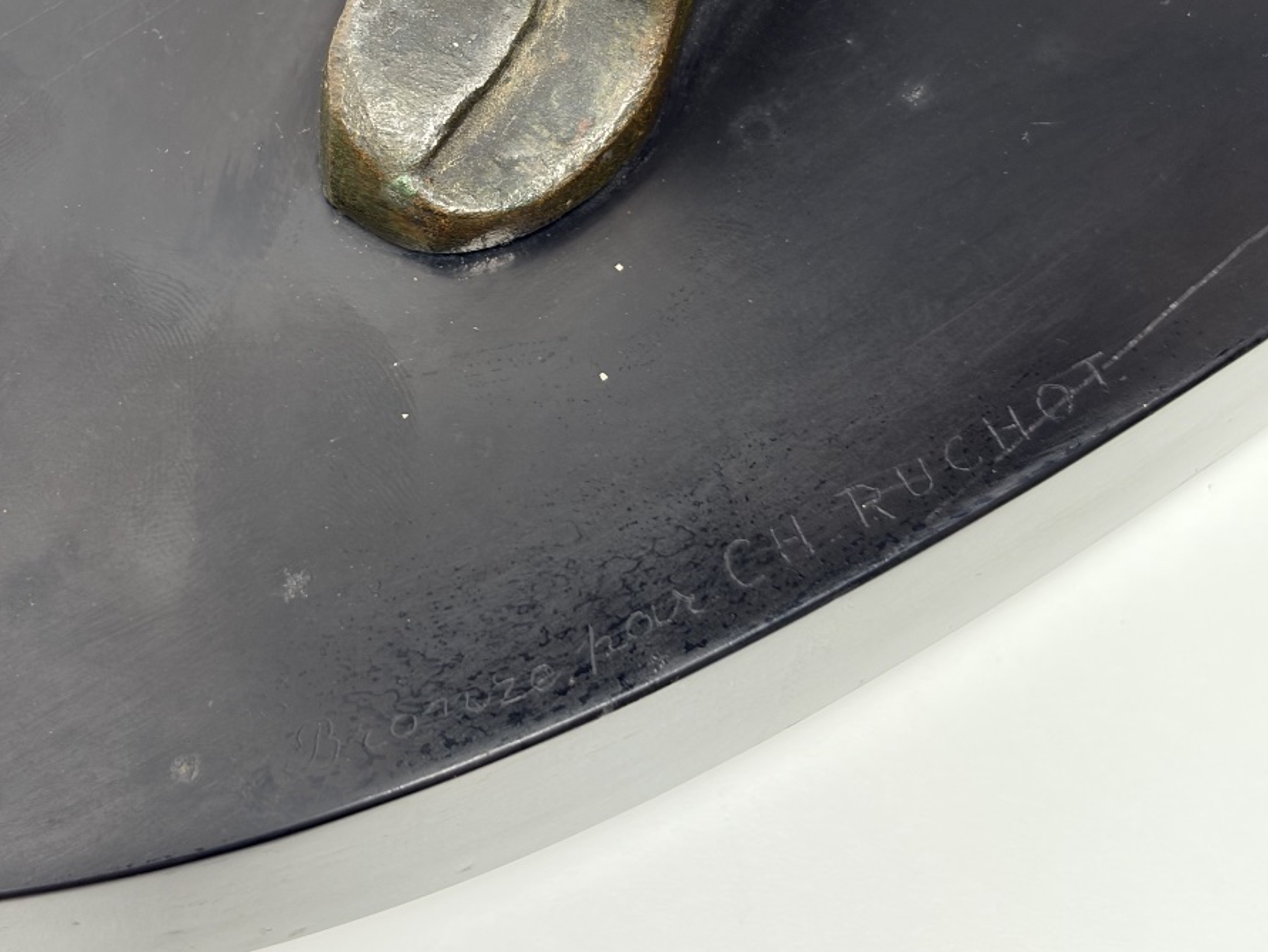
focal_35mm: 70
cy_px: 162
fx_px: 2565
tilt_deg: -62.4
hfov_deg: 27.8
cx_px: 638
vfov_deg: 20.7
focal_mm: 5.96
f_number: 1.6
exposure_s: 1/78
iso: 64
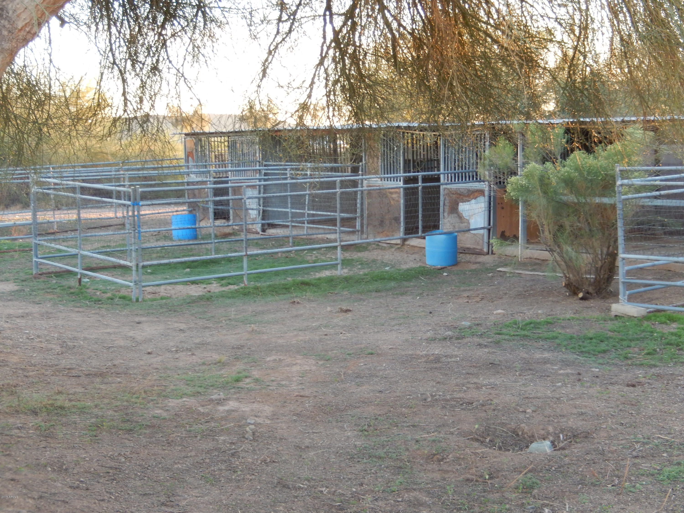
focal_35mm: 58
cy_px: 256
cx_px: 342
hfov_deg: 33.2
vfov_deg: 25.2
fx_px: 1146
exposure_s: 1/30
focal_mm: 10.4
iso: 140
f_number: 4.6
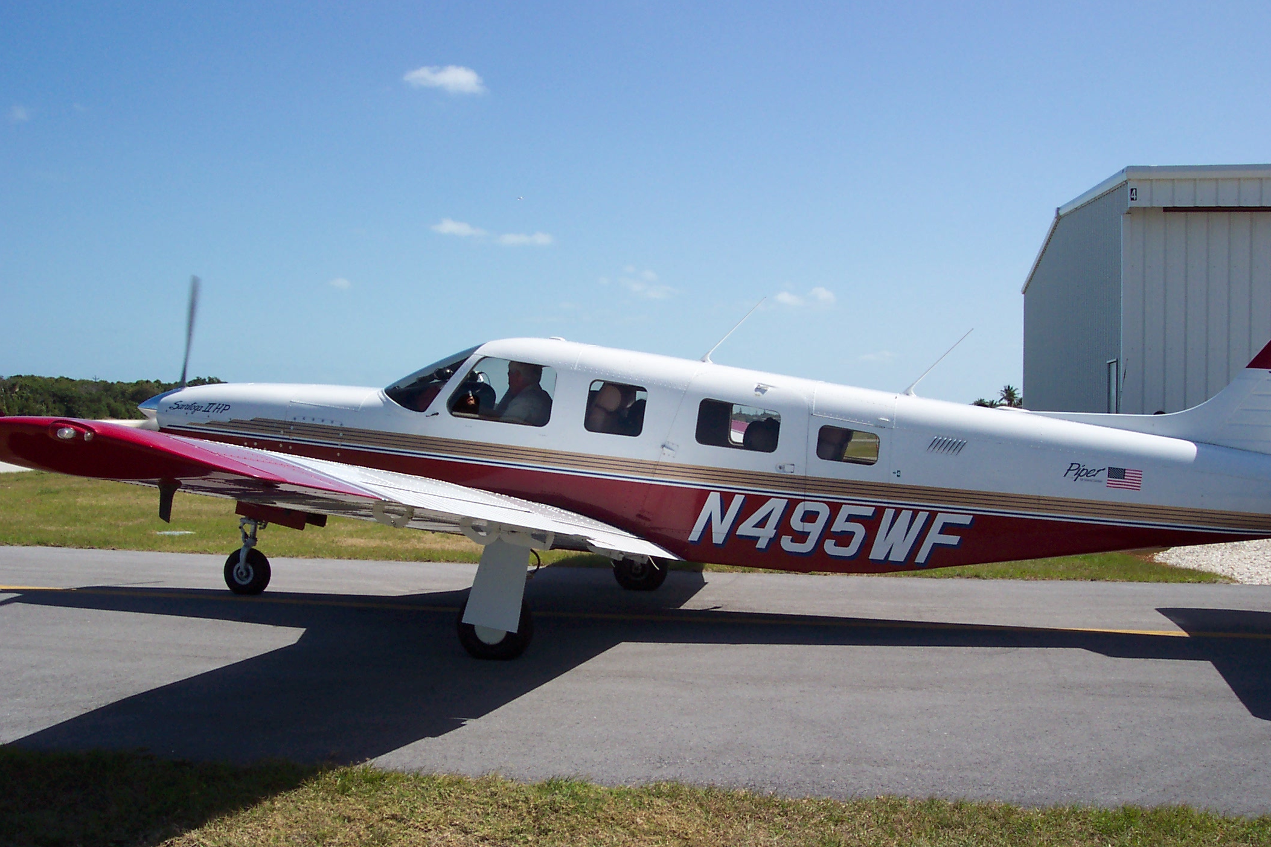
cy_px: 434
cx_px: 641
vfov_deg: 34.2
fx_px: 1377
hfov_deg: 49.6
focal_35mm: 39
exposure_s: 1/1000
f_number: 4.8
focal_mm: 8
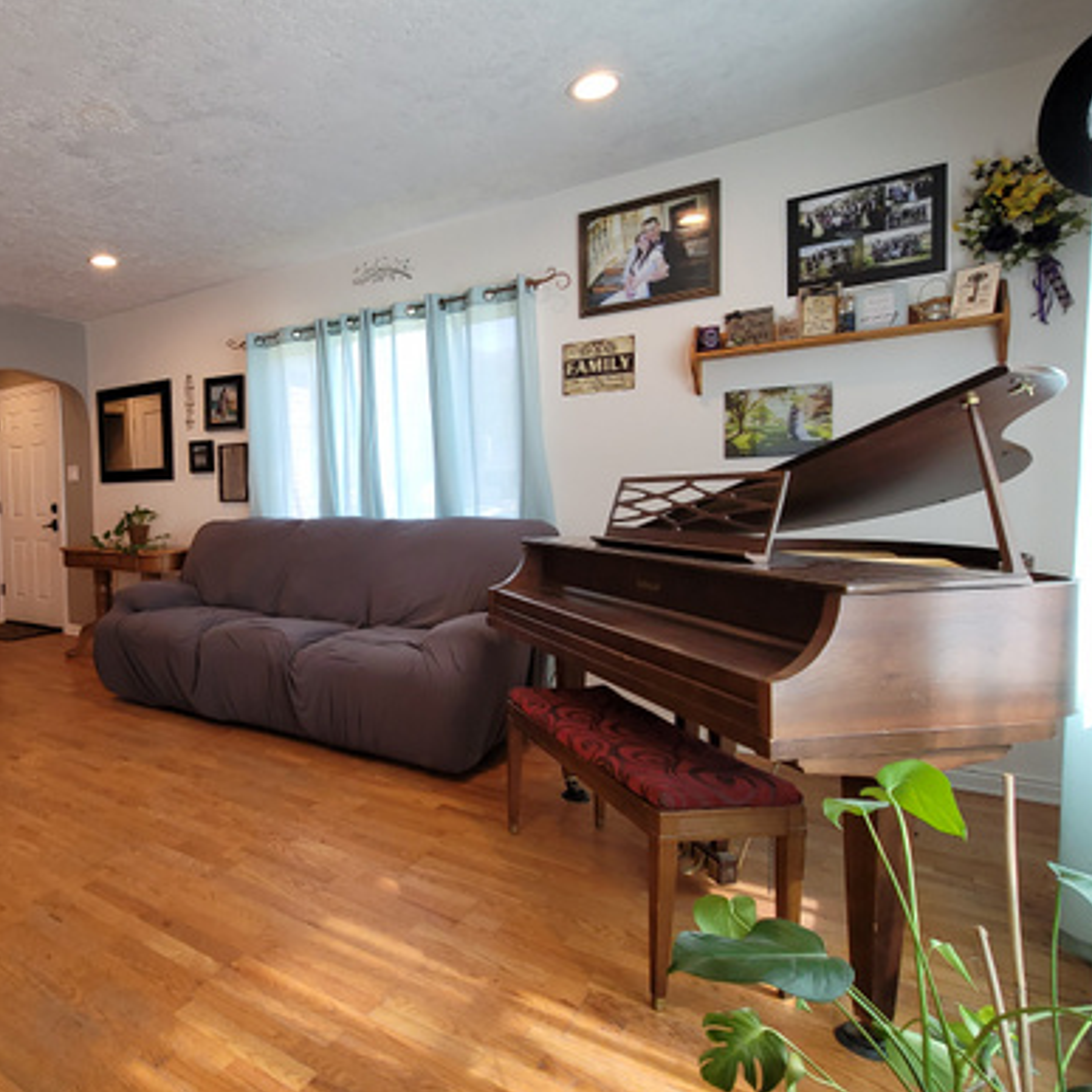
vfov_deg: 77.7
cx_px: 308
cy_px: 539
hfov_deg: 73.6
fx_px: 678
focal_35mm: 19
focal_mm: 2.2
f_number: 2.2
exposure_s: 1/59
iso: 64
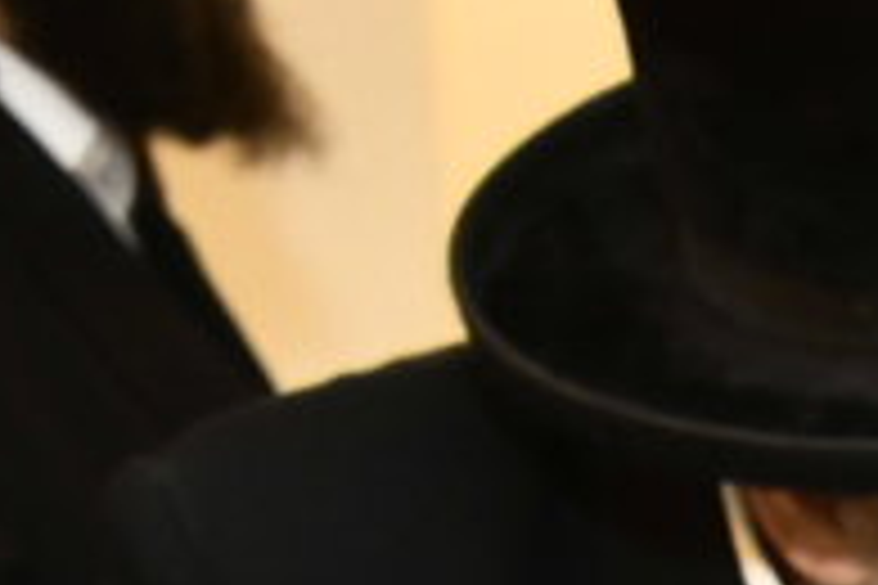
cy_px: 2009
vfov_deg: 4.9
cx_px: 2301
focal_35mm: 259
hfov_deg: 7.3
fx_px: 6316
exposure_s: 1/125
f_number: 5.6
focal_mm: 36
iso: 800
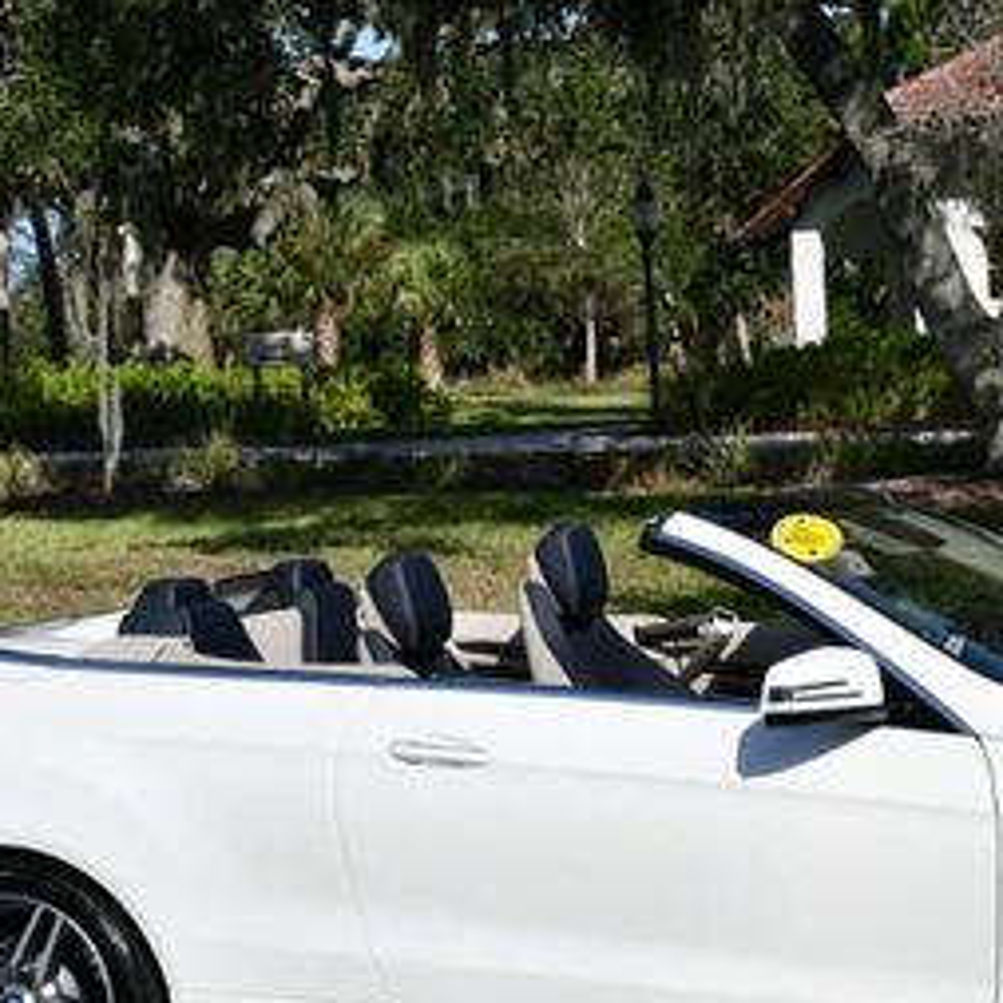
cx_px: 813
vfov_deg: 15.6
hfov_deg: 15.4
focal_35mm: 112
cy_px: 557
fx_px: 3672
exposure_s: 1/400
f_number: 10
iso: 100
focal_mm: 26
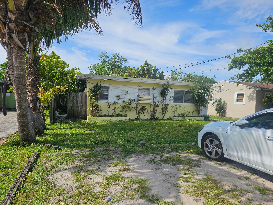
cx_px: 136
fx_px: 181
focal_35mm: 23
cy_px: 102
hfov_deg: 73.9
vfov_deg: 58.9
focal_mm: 6.3
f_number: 1.7
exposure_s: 1/848
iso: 10
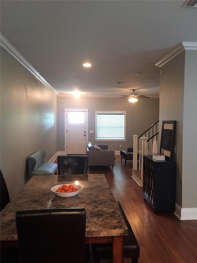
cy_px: 132
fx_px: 220
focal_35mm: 29
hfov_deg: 48.2
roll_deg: +0.2
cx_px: 98
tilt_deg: -2.0
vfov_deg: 61.7
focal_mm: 4.15
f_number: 2.2
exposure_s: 1/30
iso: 250
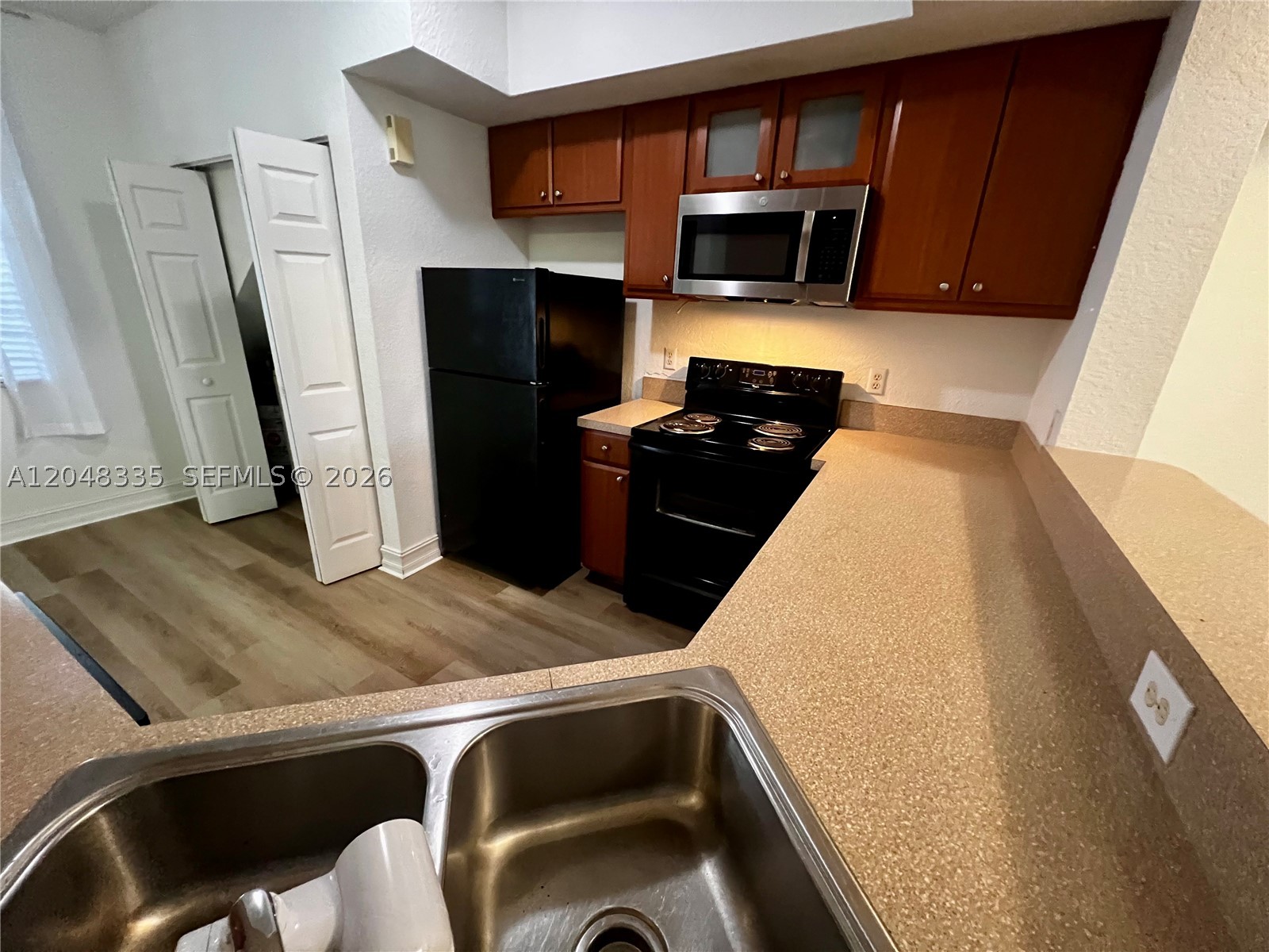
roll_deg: -1.7
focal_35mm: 13
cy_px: 476
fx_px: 477
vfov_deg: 89.9
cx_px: 634
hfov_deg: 106.2
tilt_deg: -19.8
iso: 800
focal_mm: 1.57
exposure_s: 1/40
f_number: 1.8
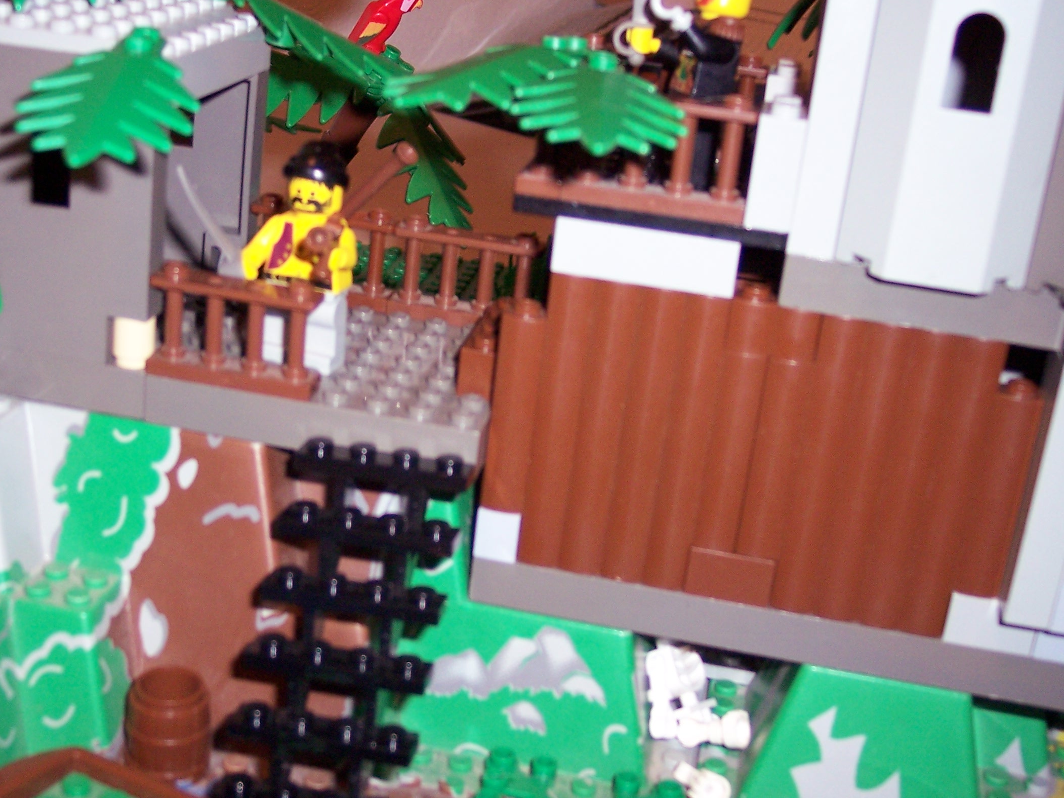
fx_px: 1629
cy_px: 424
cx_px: 423
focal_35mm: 53
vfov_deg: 27.5
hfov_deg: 36.0
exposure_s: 1/60
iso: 140
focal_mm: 8
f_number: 2.8
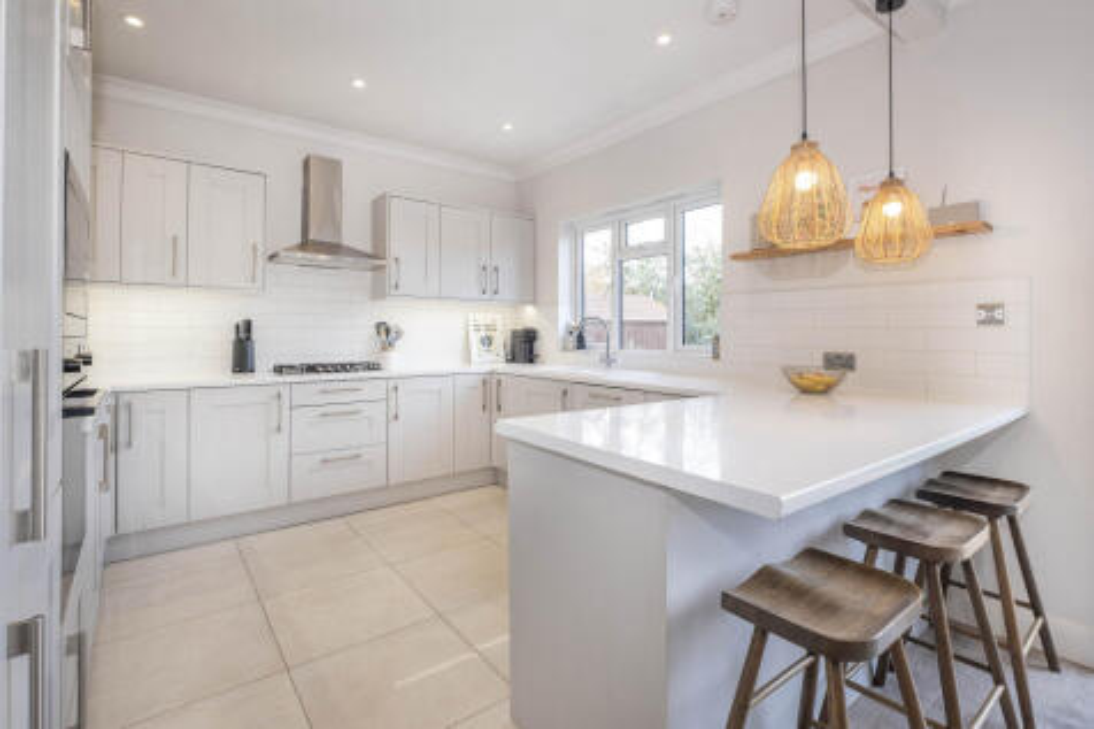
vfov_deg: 77.3
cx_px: 547
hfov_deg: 100.4
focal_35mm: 15
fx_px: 456
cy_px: 364
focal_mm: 10
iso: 500
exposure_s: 1/40
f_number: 6.4
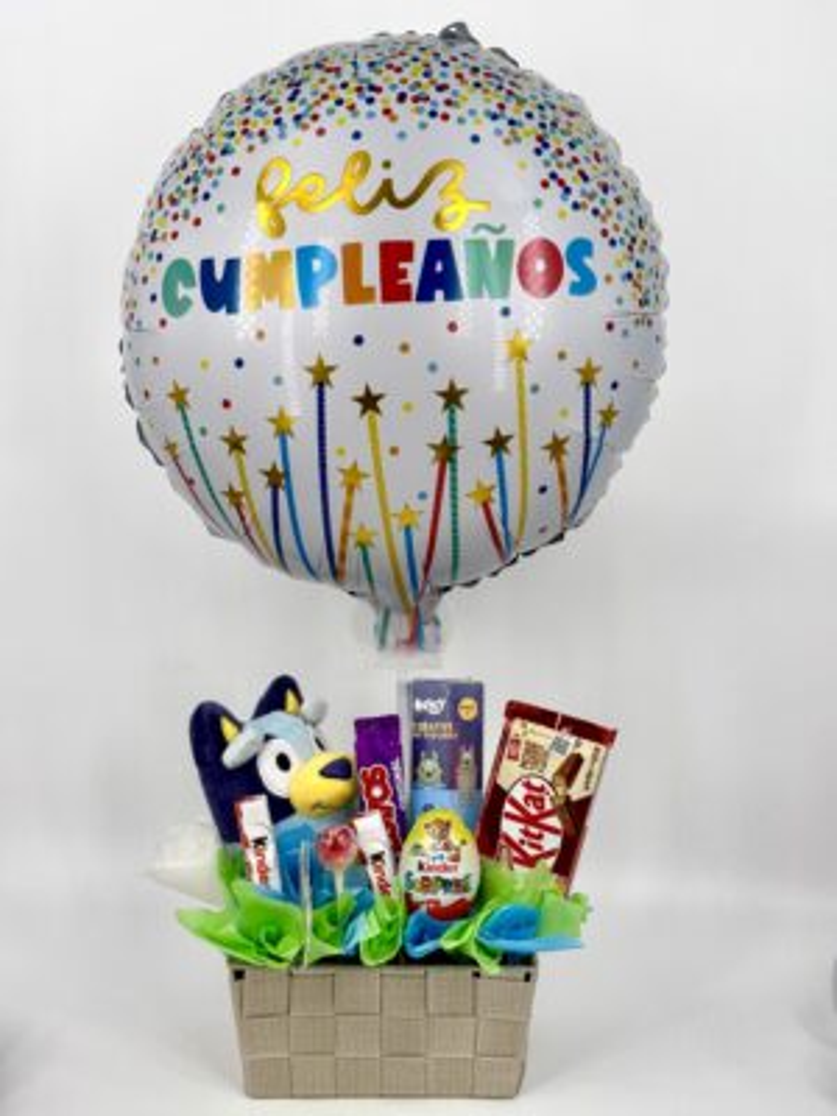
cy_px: 558
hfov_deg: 30.3
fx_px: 1547
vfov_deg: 39.7
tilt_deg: -8.5
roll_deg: -1.2
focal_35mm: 48
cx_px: 418
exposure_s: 1/1353
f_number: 1.78
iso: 64
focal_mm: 6.76
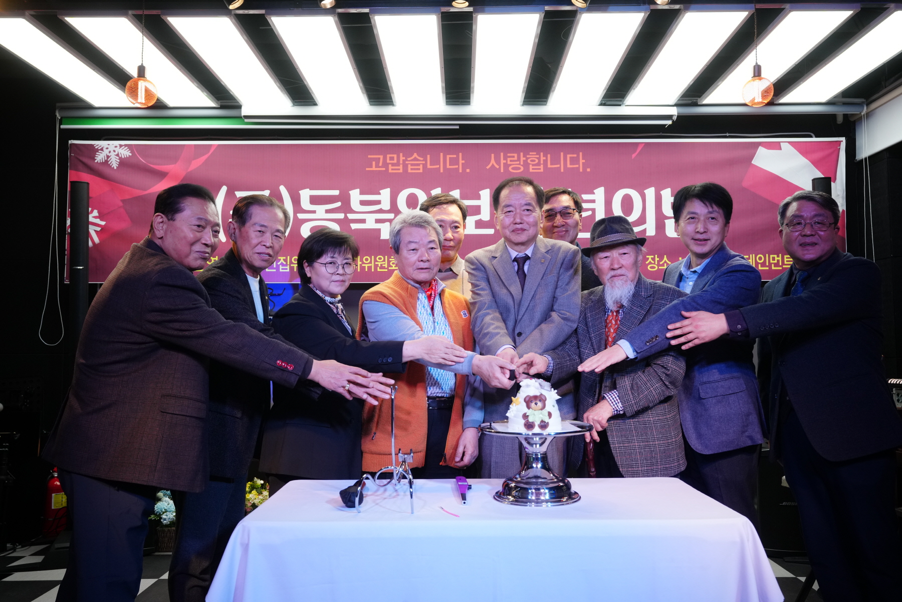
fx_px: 752
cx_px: 451
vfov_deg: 43.6
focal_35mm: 30
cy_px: 301
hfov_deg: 61.9
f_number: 5.6
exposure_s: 1/160
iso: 800
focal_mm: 30
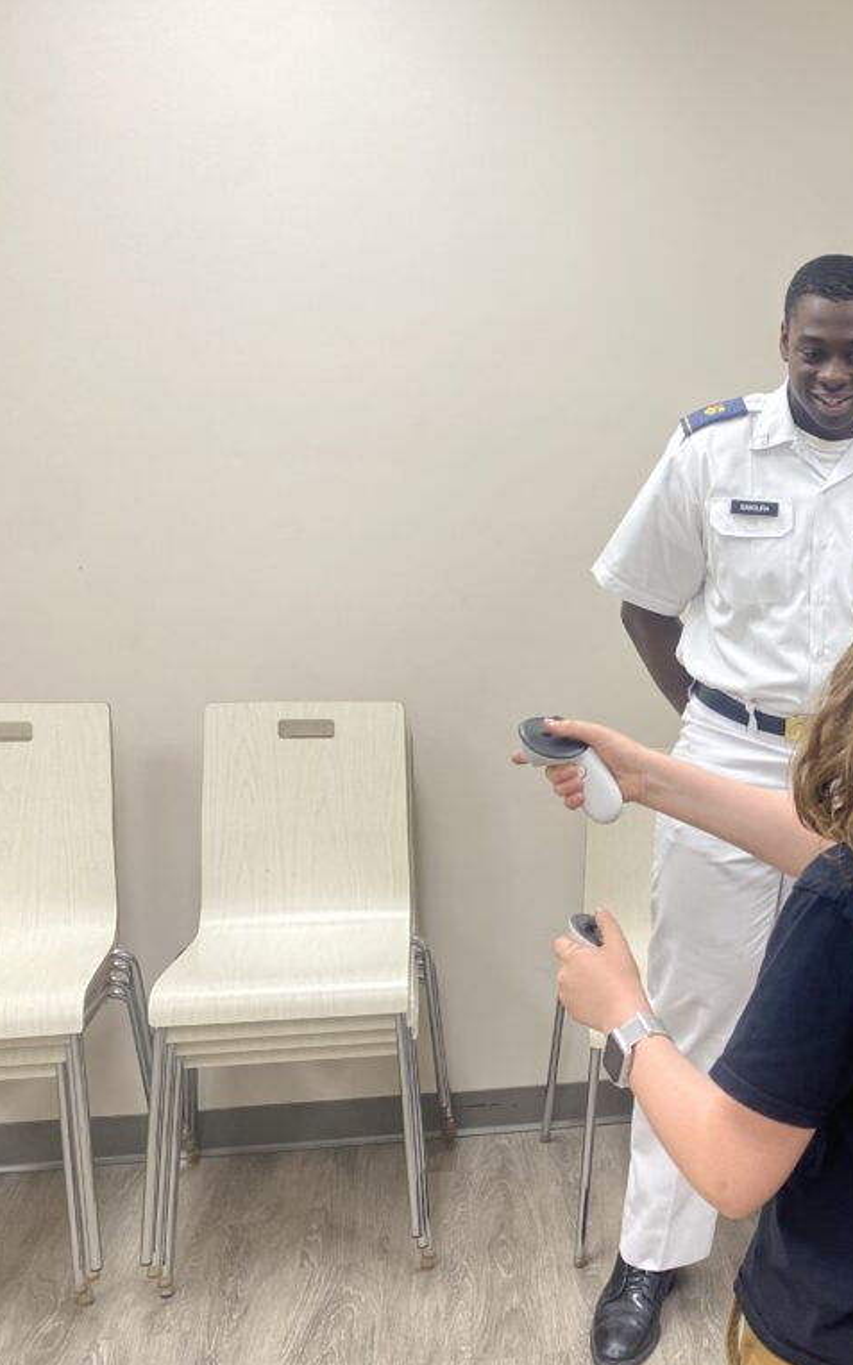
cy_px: 683
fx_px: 1376
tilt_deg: -9.4
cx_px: 821
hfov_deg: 32.2
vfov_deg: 52.7
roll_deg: -1.7
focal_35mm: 37
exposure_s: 1/60
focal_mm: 4.25
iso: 64
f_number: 1.8
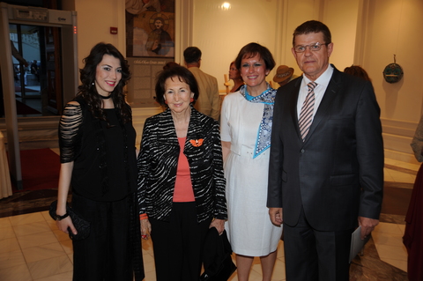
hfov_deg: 54.5
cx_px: 212
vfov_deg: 37.8
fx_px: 411
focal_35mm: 35
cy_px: 140
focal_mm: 35
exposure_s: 1/60
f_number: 5
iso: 200
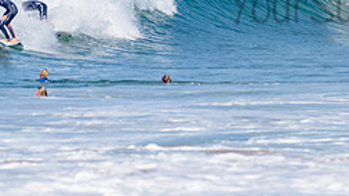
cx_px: 371
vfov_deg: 1.0
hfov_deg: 1.8
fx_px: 11099
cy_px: -9
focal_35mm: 1200
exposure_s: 1/2000
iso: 125
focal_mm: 500
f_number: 5.6
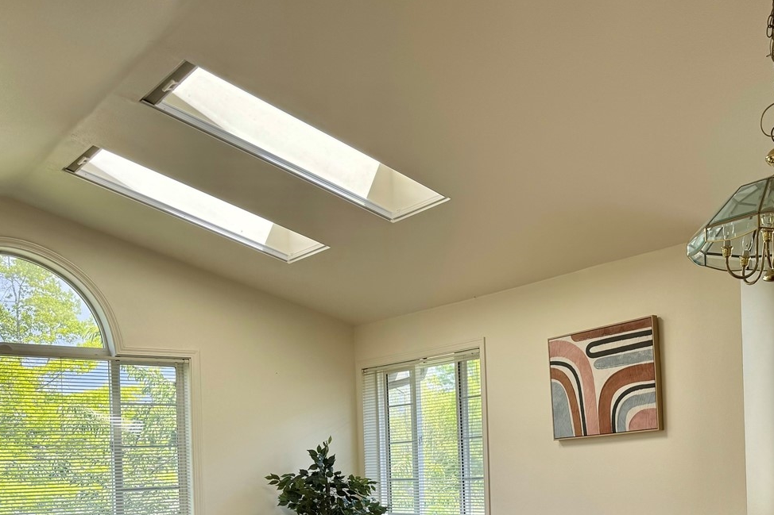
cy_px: 459
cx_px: 592
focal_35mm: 41
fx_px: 881
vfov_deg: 31.2
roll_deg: +1.4
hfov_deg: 45.6
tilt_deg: -0.4
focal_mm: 6.76
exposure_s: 1/558
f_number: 1.78
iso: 80
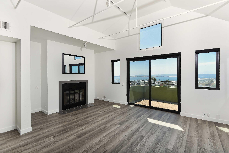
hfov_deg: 93.3
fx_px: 108
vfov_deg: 70.5
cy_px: 76
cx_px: 114
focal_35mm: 17
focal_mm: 17
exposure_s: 1/250
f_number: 6.3
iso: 100
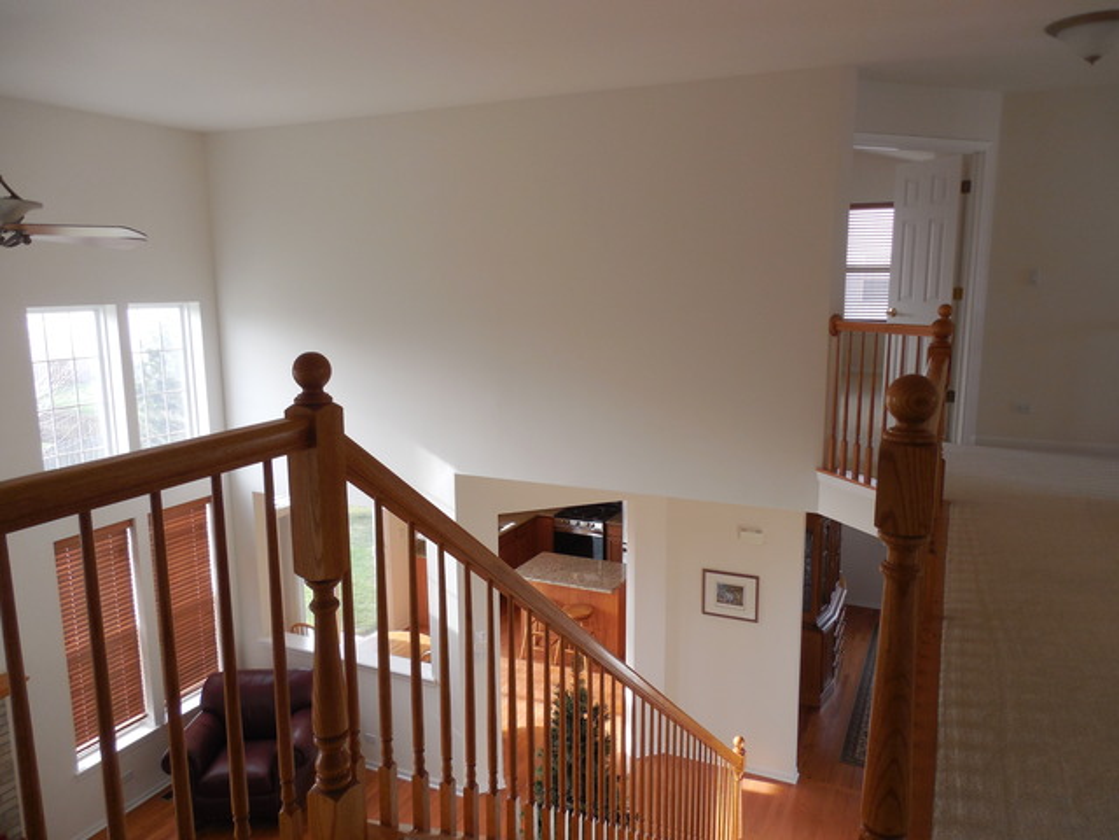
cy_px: 420
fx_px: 808
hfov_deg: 69.4
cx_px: 560
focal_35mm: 25
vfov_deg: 54.9
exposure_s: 1/50
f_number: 3.3
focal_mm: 4.5
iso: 125
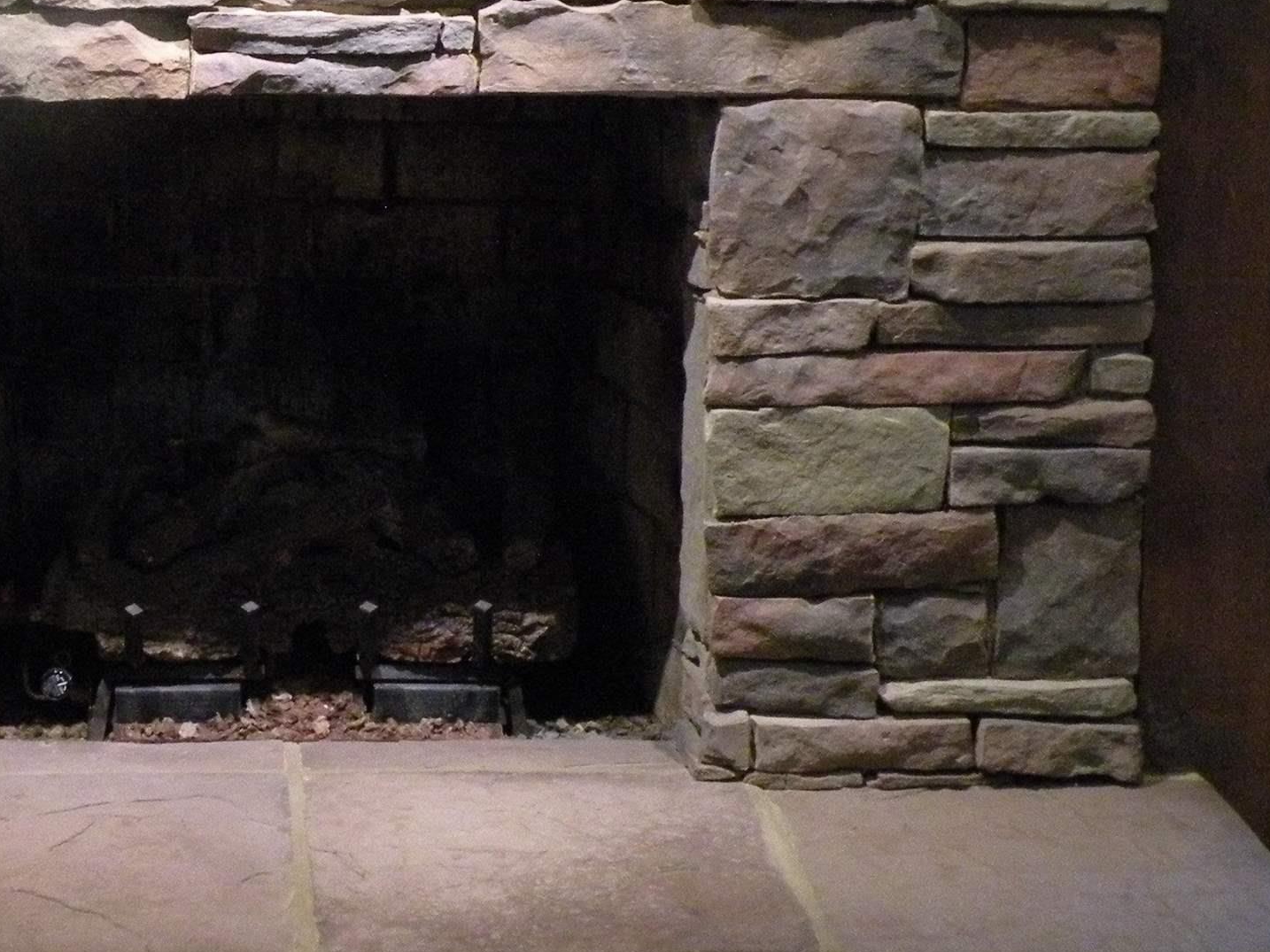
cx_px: 190
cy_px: 50
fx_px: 3301
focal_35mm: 90
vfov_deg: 16.2
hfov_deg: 21.4
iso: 400
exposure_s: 1/19.6
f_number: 3.2
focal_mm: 7.4
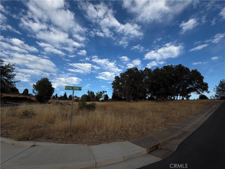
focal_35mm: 14
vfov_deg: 85.7
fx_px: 91
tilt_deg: +14.1
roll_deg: +0.7
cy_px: 84
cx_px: 112
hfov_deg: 102.1
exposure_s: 1/770
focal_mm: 2.22
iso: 20
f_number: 2.2
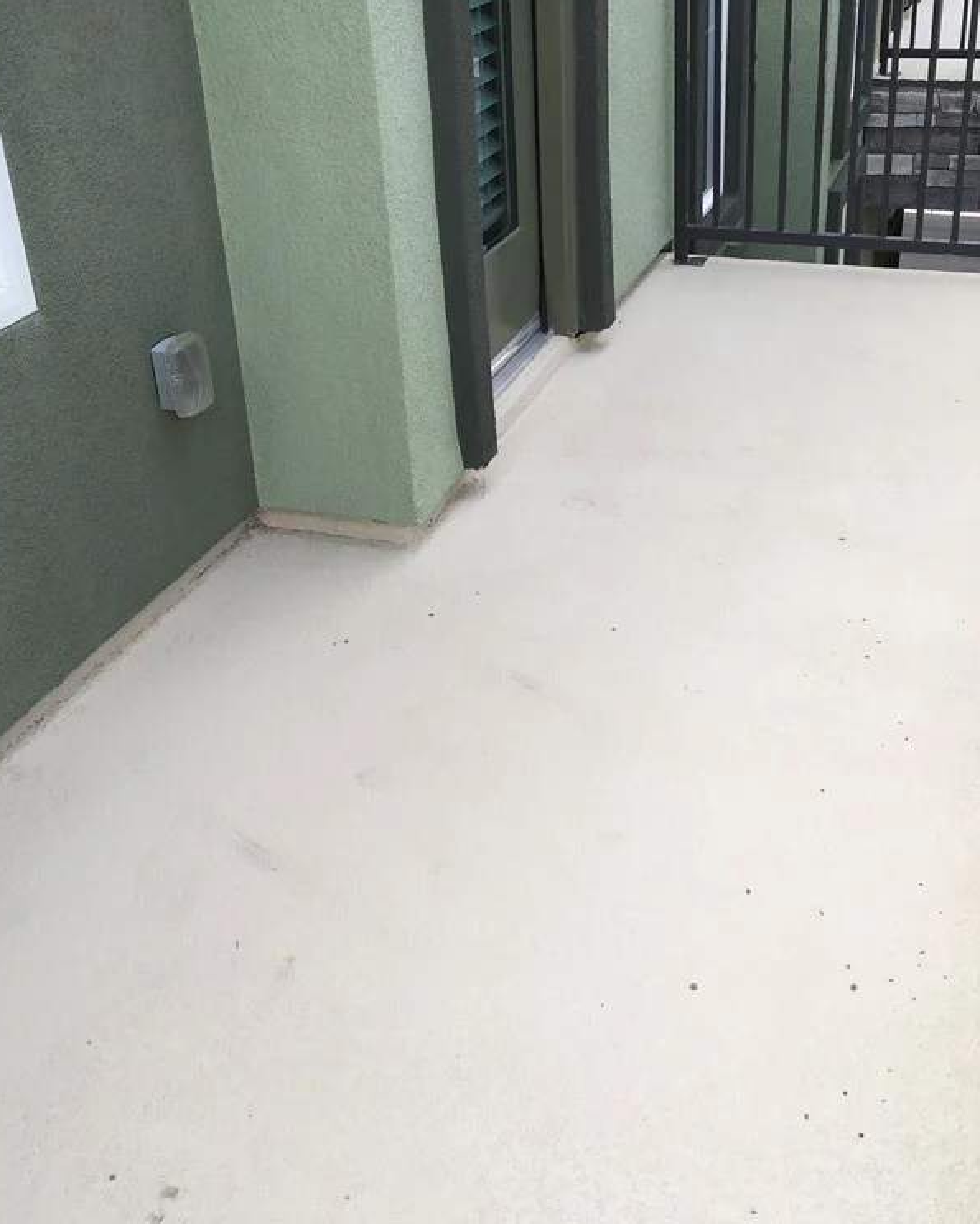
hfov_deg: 38.2
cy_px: 539
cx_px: 507
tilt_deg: -26.4
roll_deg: +3.0
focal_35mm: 39
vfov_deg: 46.7
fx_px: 1413
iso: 25
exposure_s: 1/1040
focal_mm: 4.15
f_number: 2.2
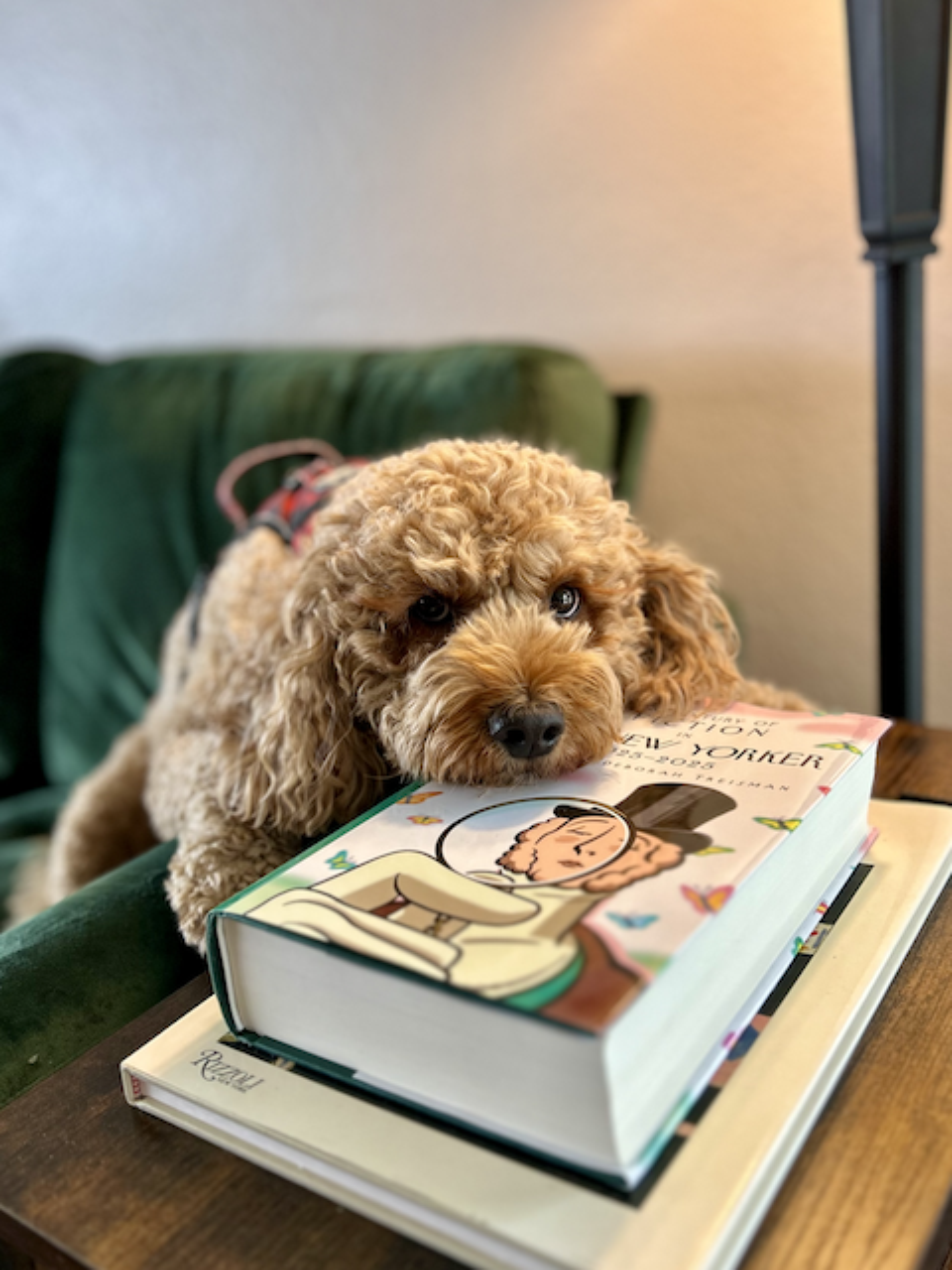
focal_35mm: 26
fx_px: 953
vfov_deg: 67.3
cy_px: 635
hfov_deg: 53.1
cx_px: 476
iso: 64
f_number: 1.5
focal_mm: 5.7
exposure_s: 1/120
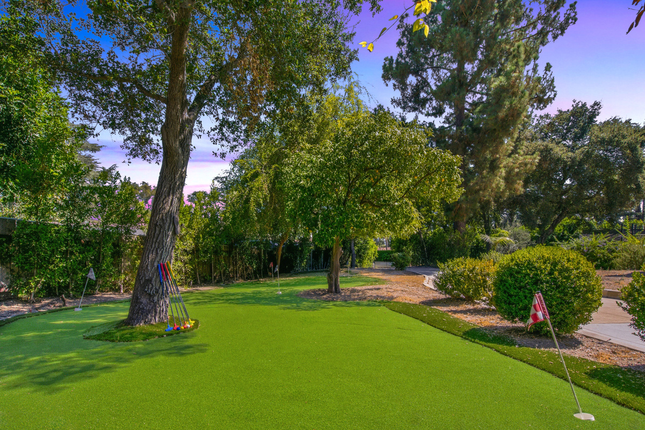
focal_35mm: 16
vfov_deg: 73.7
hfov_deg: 96.7
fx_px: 287
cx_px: 322
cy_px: 215
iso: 100
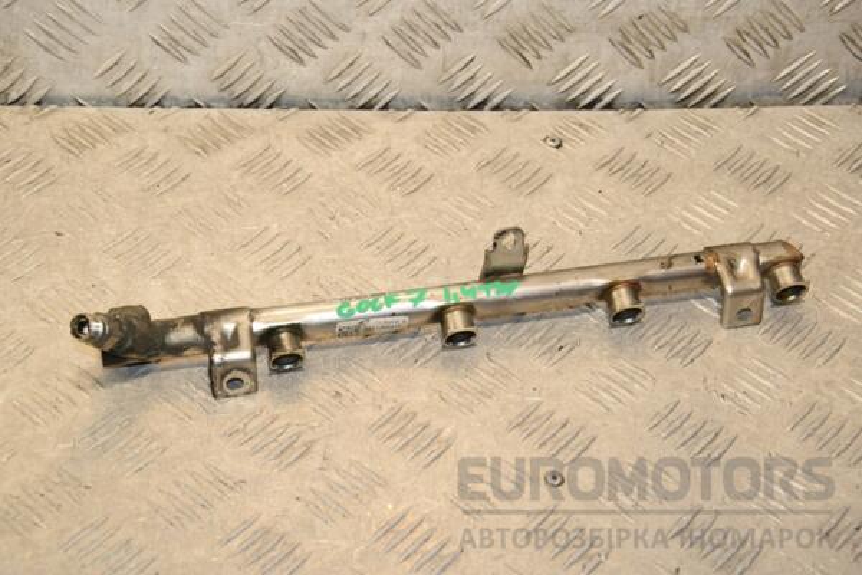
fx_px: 1796
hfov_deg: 27.0
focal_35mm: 75
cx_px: 431
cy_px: 288
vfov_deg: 18.2
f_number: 8
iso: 800
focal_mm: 50
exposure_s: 1/200
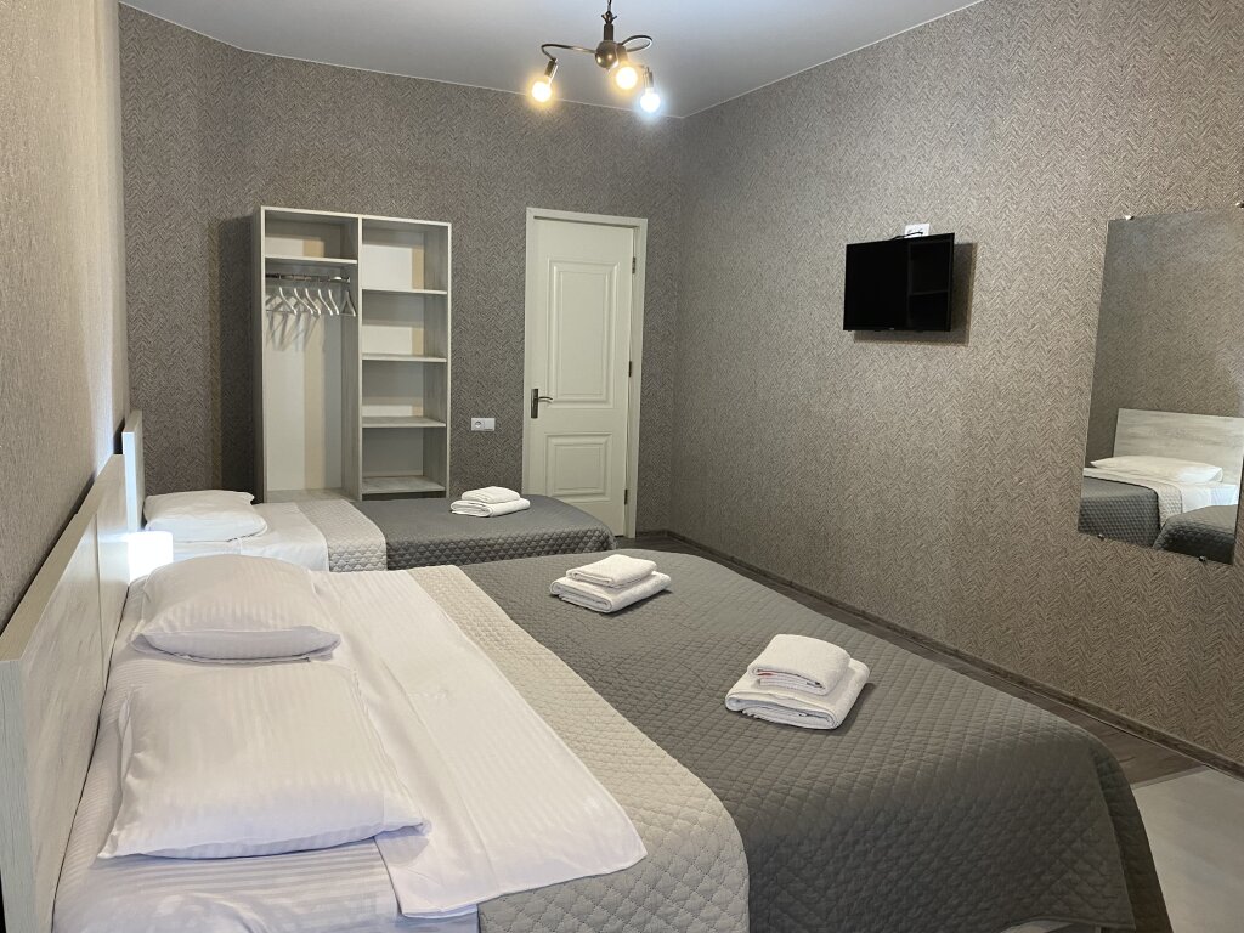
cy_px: 466
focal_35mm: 26
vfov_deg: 53.1
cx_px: 622
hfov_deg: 67.3
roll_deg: -1.4
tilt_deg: -6.8
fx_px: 934
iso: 200
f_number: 1.8
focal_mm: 4.25
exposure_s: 1/50
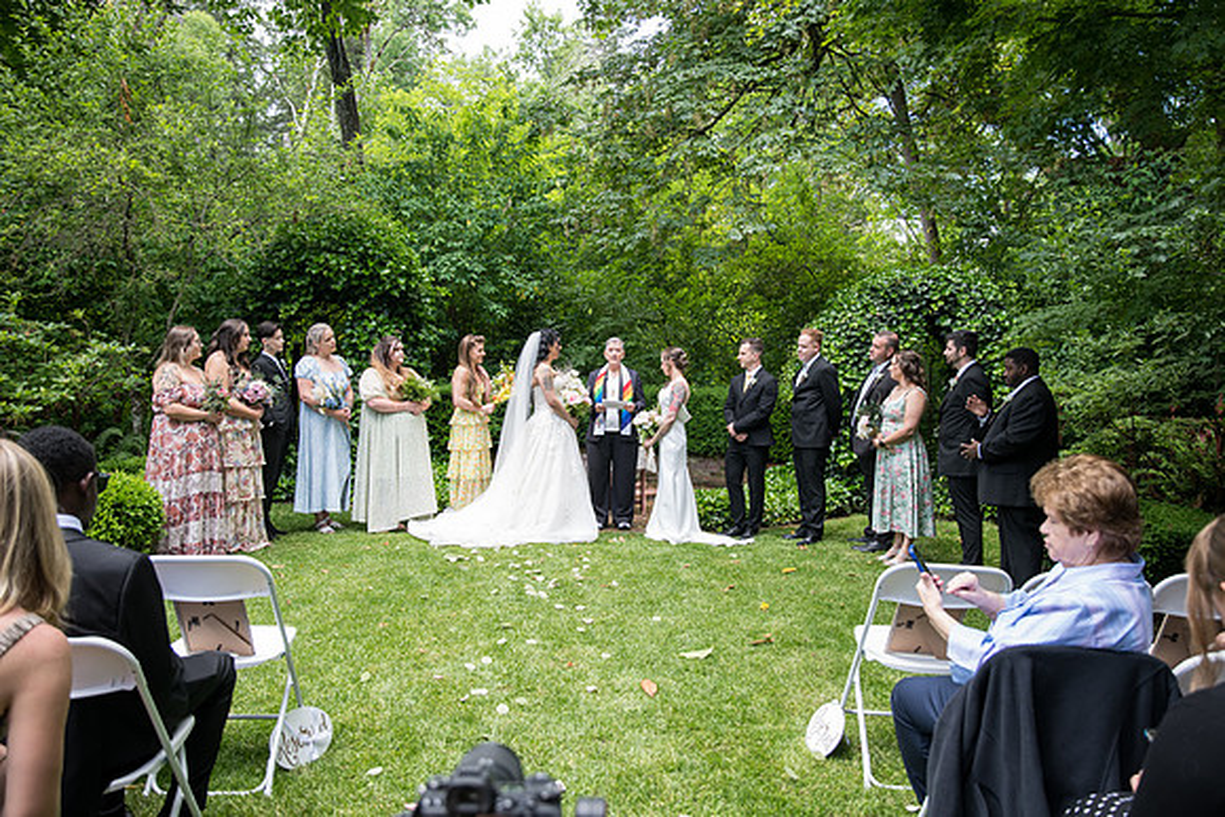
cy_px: 408
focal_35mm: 28
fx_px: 953
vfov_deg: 46.4
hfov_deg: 65.5
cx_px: 612
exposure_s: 1/400
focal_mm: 28
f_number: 3.5
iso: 640
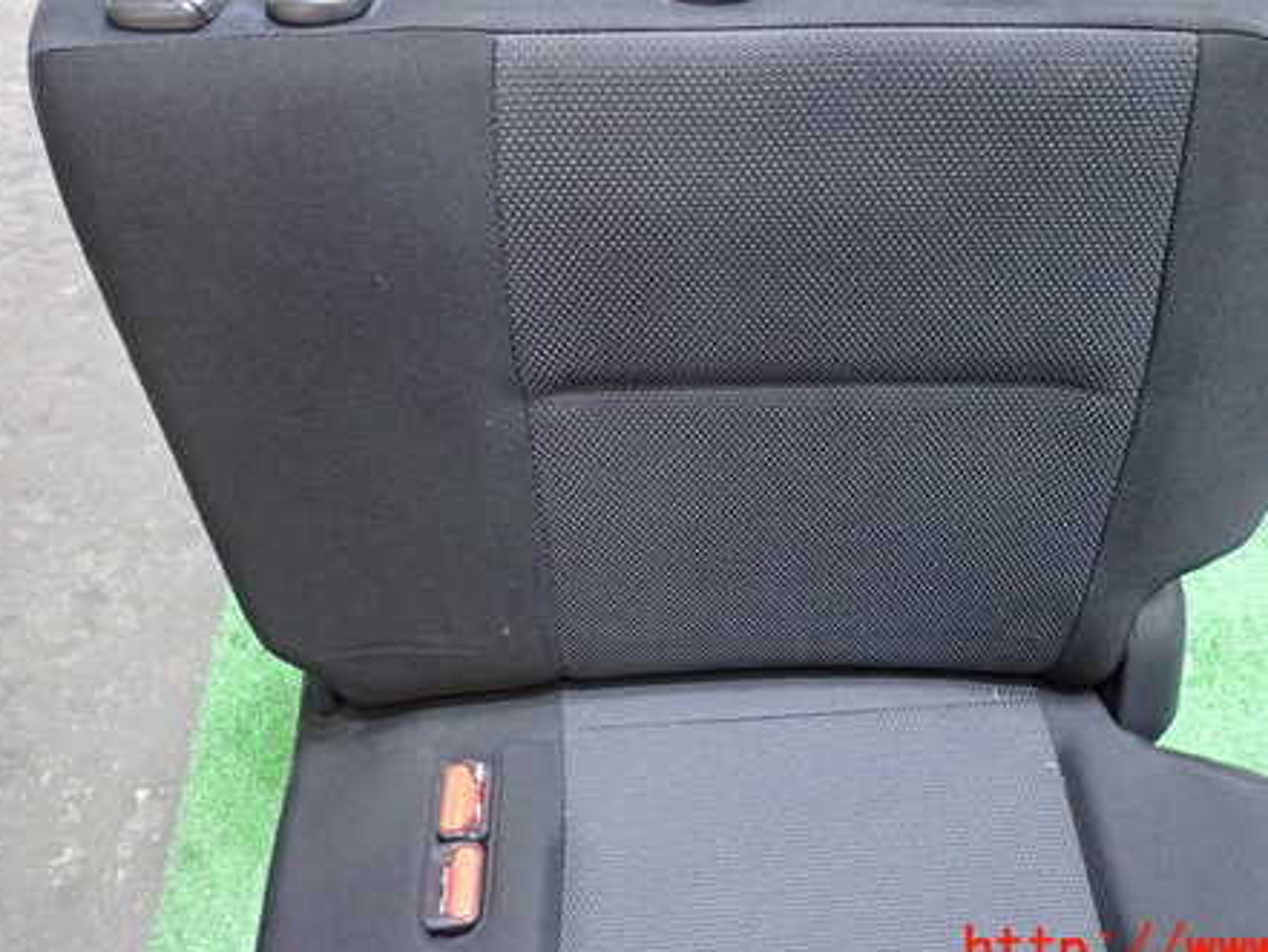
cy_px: 342
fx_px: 1246
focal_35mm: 34
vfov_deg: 41.4
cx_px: 750
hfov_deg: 53.6
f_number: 2
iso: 500
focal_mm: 4.5
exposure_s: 1/30
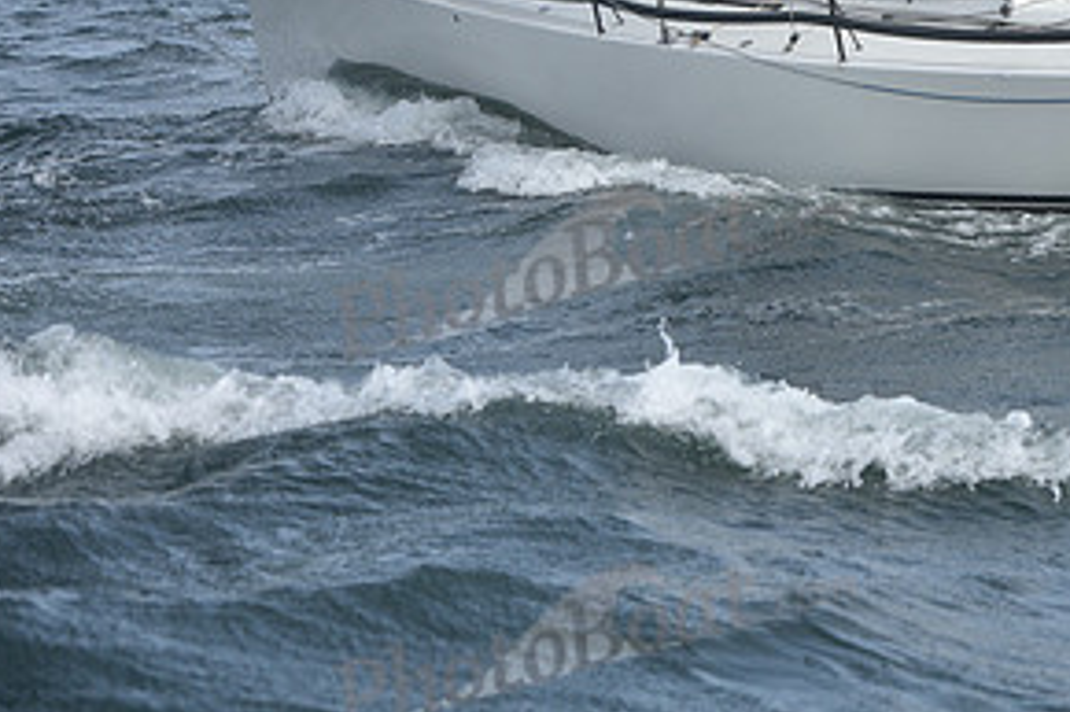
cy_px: 20
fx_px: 4159
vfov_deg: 9.7
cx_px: 1048
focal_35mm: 140
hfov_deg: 14.4
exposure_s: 1/1250
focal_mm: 70
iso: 200
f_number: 5.6
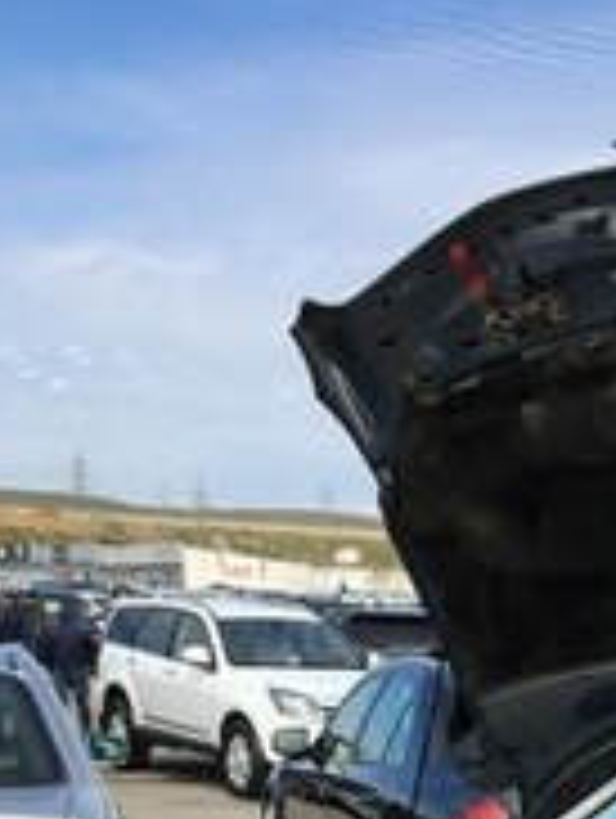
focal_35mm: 79
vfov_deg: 22.4
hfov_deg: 18.5
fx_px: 1870
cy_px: 1030
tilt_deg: -12.1
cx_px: 495
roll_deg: -1.5
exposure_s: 1/1508
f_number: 2.2
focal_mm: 4.15
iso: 25
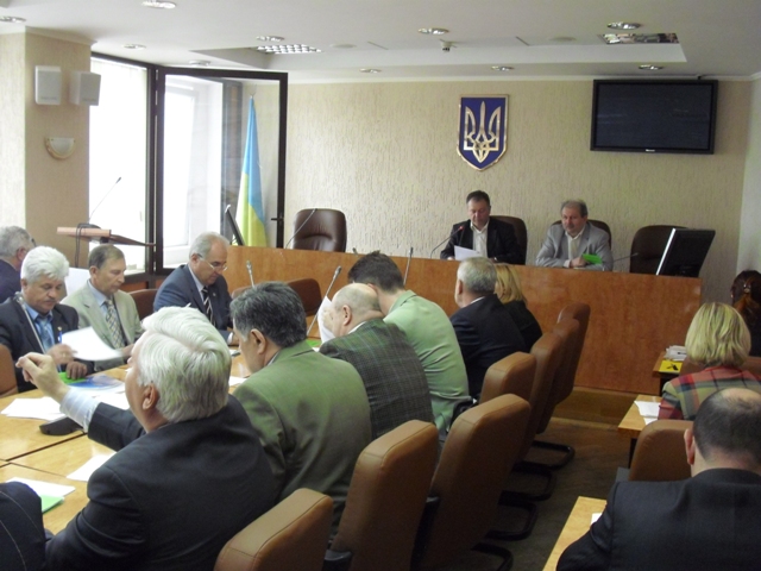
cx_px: 380
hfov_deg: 49.0
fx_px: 835
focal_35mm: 38
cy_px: 286
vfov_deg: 37.7
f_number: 2.8
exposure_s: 1/60
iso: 400
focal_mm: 6.2
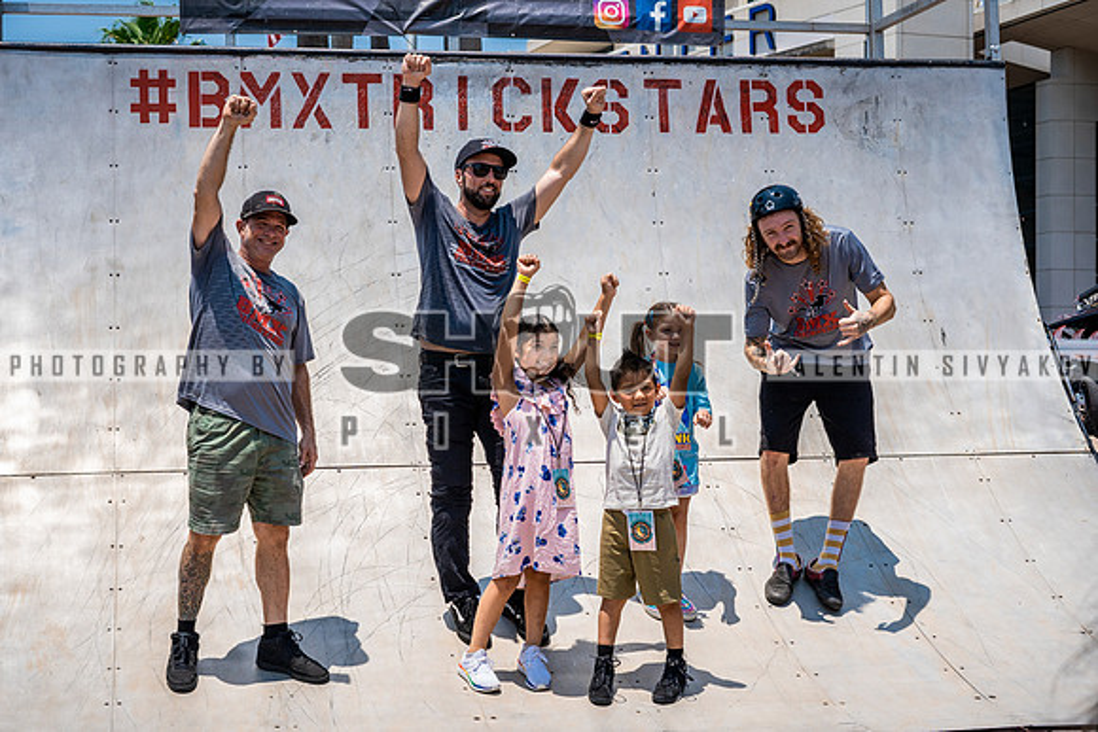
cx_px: 483
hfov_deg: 34.7
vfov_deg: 23.6
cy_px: 331
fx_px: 1755
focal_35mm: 58
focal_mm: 50
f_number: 6.3
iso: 500
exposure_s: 1/2000
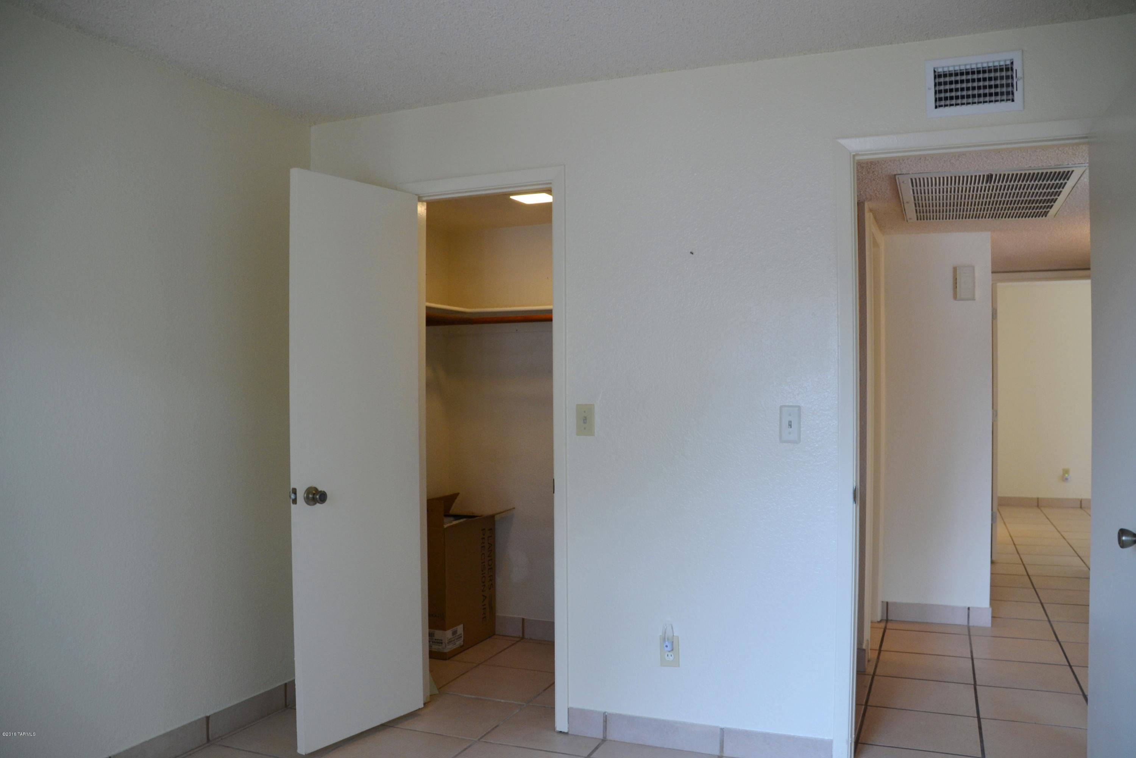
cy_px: 379
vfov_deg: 47.9
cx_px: 568
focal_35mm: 27
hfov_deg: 67.4
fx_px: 852
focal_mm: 18
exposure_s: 1/60
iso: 400
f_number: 4
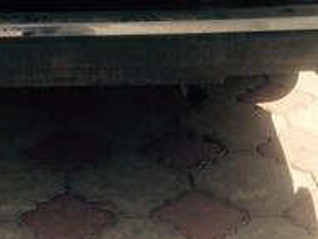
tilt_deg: -12.1
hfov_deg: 17.3
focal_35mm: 113
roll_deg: +0.6
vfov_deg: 12.6
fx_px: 1039
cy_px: -93
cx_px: 84
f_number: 2.4
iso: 50
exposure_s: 1/1232
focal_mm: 4.12
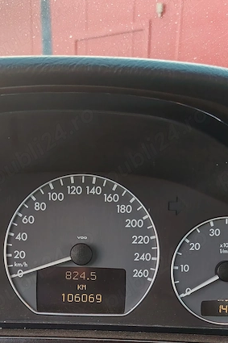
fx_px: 447
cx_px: 98
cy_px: 297
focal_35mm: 47
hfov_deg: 28.6
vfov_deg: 39.4
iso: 219
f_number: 1.75
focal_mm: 5.25
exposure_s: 1/33.3
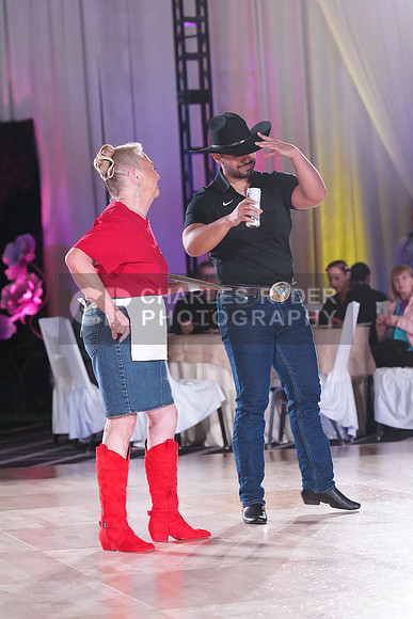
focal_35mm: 120
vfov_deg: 17.1
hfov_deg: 11.4
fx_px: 2064
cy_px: 310
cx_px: 206
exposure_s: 1/400
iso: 3200
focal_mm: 120
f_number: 4
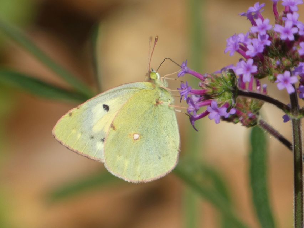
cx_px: 152
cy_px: 114
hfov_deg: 2.2
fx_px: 8054
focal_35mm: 917
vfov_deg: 1.6
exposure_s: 1/250
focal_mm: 164.2
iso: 80
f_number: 5.6
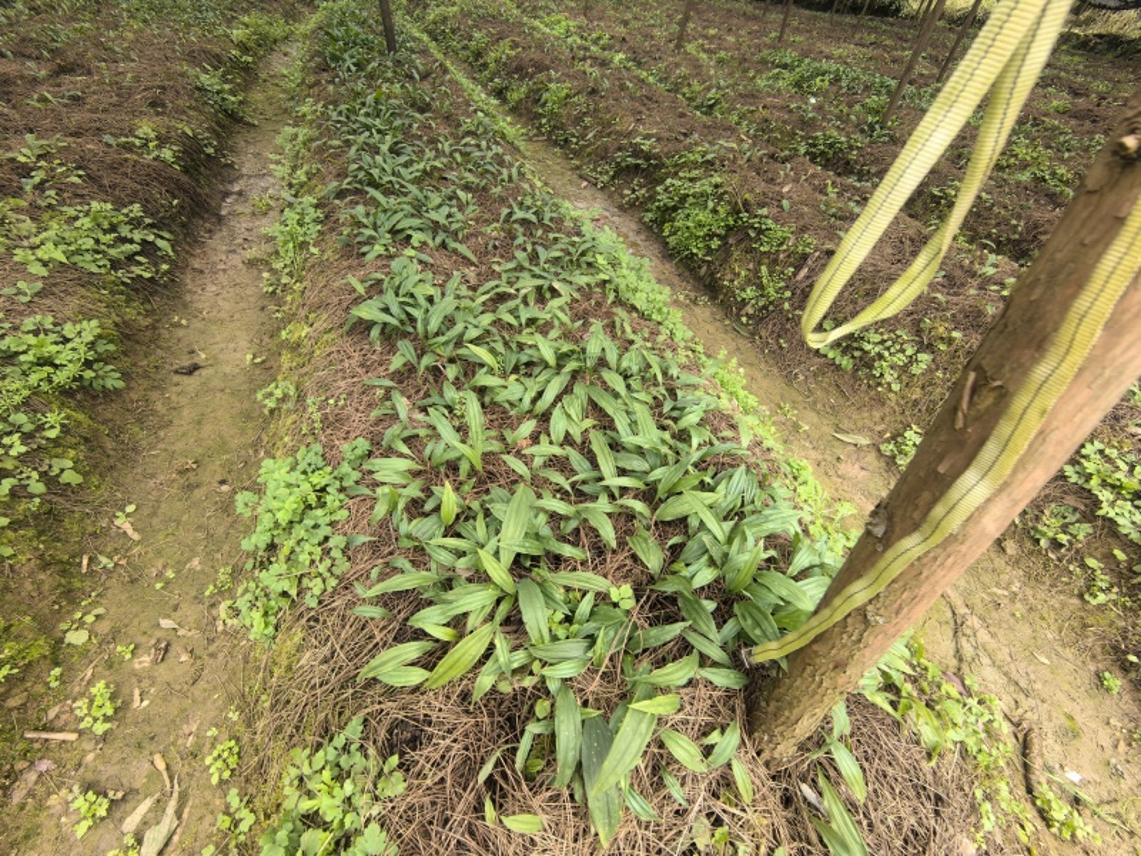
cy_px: 428
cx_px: 570
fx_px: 429
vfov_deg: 89.9
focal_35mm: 13
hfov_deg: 106.2
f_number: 2.2
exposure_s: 1/100
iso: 125
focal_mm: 1.95
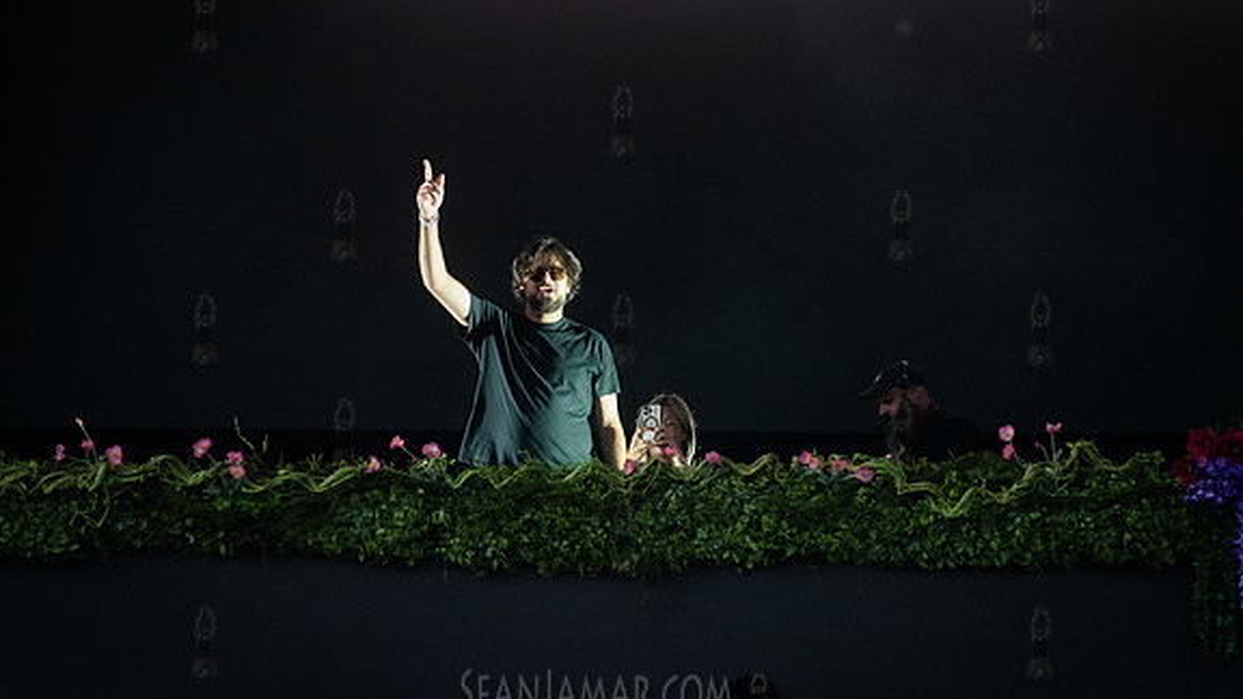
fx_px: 8306
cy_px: 327
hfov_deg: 8.6
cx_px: 622
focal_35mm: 252
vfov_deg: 4.8
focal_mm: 200
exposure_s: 1/400
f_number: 4
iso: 4000
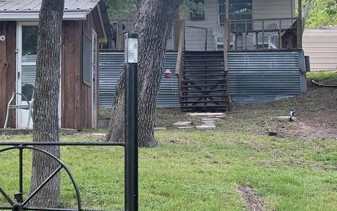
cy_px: 49
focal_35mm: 111
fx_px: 1020
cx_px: 115
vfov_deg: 11.8
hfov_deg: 18.7
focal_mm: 9
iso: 64
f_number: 2.8
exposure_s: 1/99
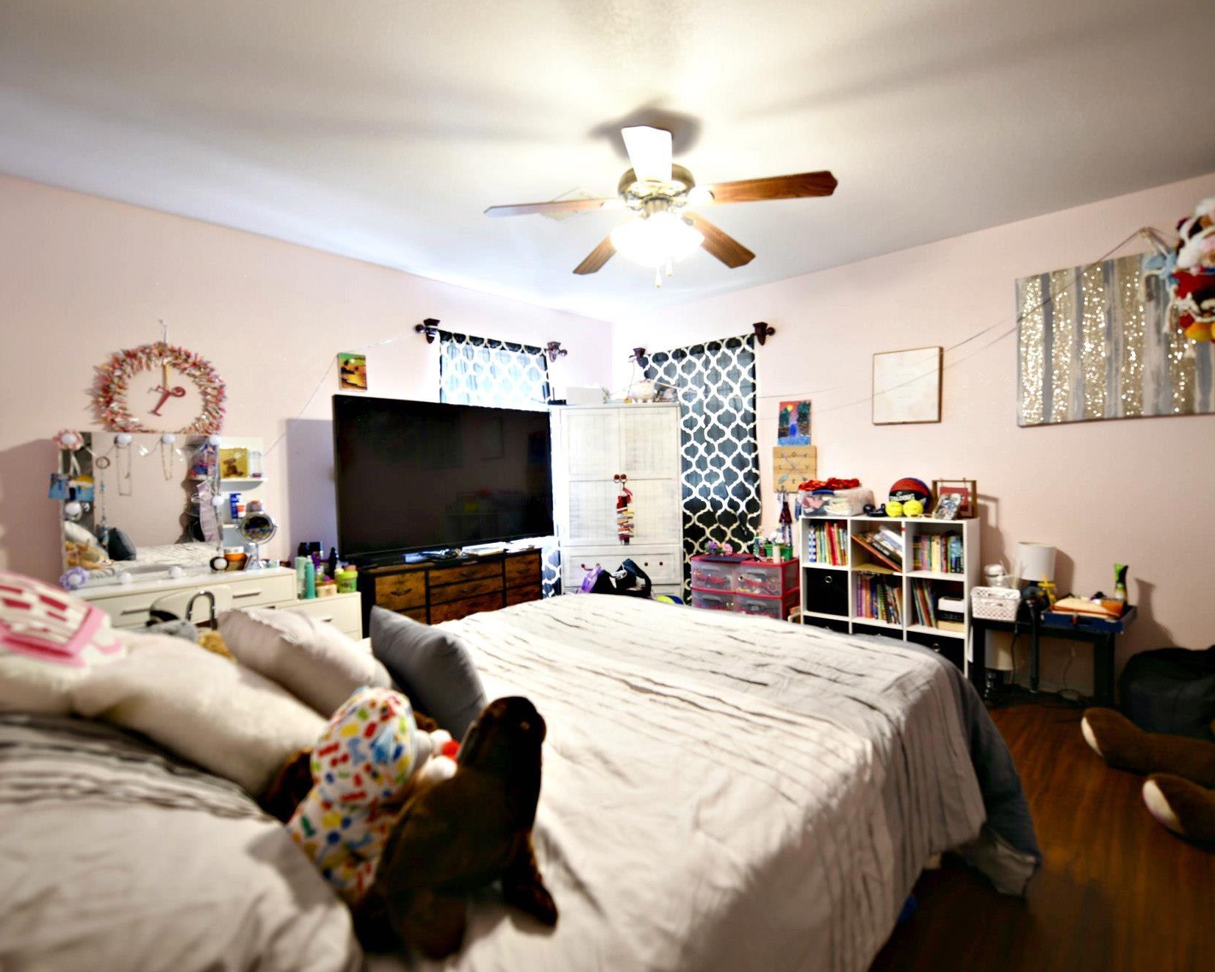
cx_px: 615
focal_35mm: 16
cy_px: 492
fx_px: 575
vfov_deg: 80.4
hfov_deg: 93.1
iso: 250
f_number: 2.8
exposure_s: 1/15
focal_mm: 14
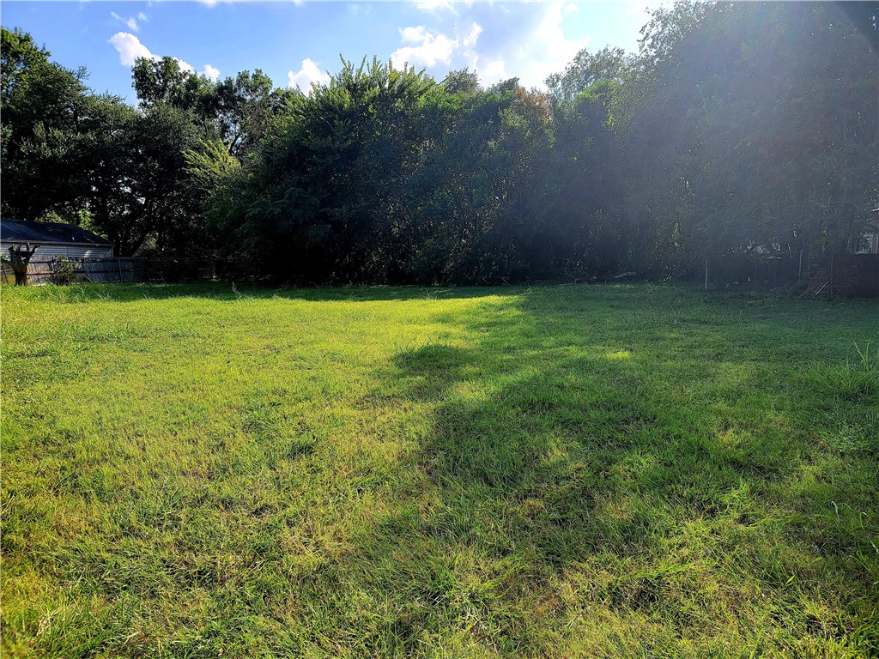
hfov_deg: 71.6
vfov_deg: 56.8
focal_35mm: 24
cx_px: 440
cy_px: 330
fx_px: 609
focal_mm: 6.7
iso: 16
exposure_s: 1/769
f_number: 1.8
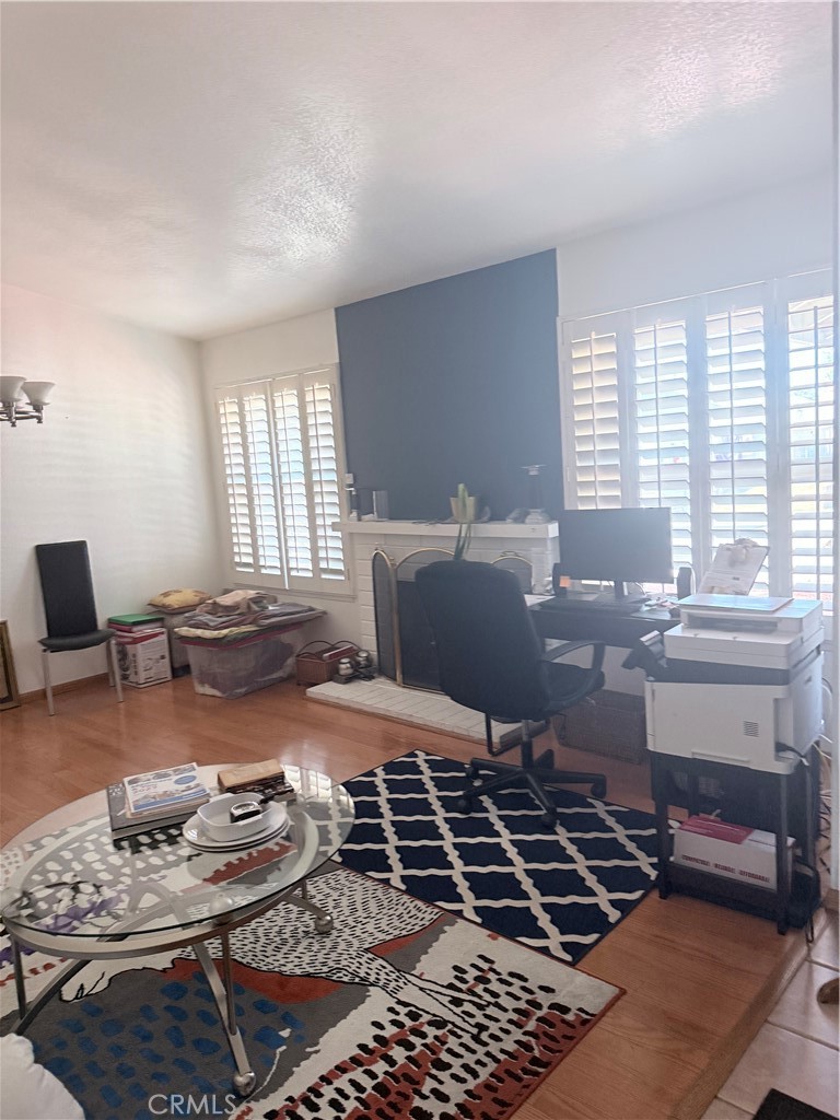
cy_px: 560
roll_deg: +2.1
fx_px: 777
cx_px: 420
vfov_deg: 71.6
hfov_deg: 56.8
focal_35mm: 24
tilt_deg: -8.7
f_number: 1.78
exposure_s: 1/60
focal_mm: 6.76
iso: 250
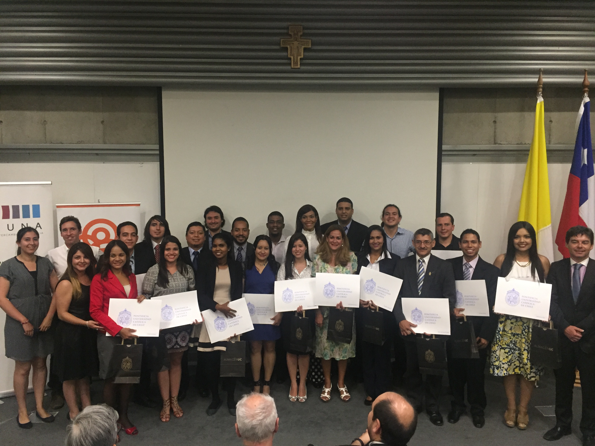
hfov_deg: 61.7
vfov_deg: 48.2
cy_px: 223
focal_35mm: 29
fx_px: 498
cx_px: 298
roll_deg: -0.2
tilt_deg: -6.0
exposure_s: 1/20
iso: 250
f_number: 2.2
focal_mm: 4.15
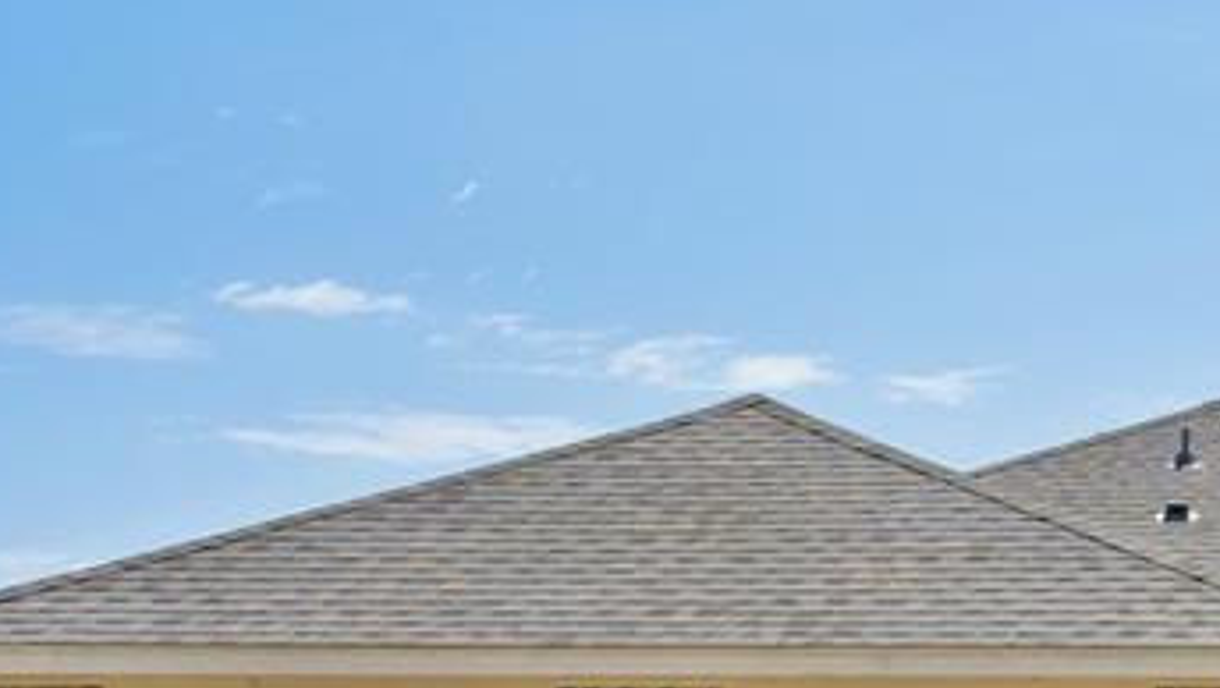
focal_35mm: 109
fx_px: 3528
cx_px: 1427
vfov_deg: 10.7
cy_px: 1028
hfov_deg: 18.7
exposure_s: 1/1250
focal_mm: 35
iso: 200
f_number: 8
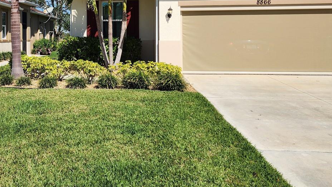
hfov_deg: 46.0
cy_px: 30
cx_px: 92
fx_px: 378
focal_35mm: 43
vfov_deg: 27.0
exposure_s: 1/1751
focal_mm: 6.4
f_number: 1.8
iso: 12
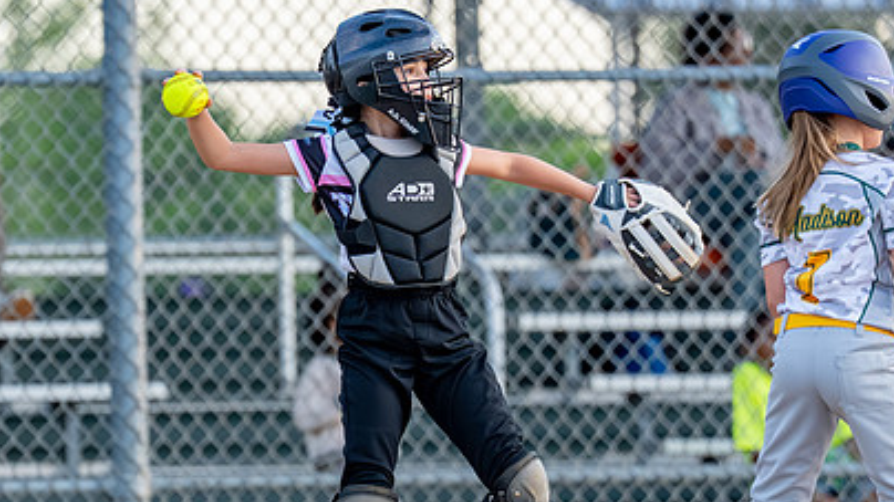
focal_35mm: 537
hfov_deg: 4.0
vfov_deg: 2.3
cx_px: 302
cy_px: 329
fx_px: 12726
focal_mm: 200
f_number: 2.8
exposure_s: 1/1600
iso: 800
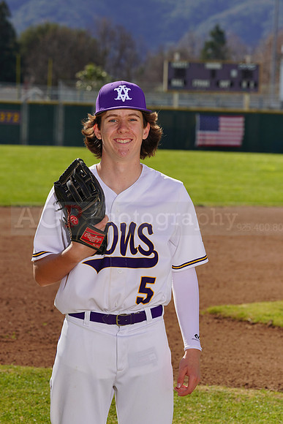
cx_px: 142
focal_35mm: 192
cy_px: 212
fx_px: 2262
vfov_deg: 10.7
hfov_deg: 7.2
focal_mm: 192
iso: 100
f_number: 11
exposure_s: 1/250
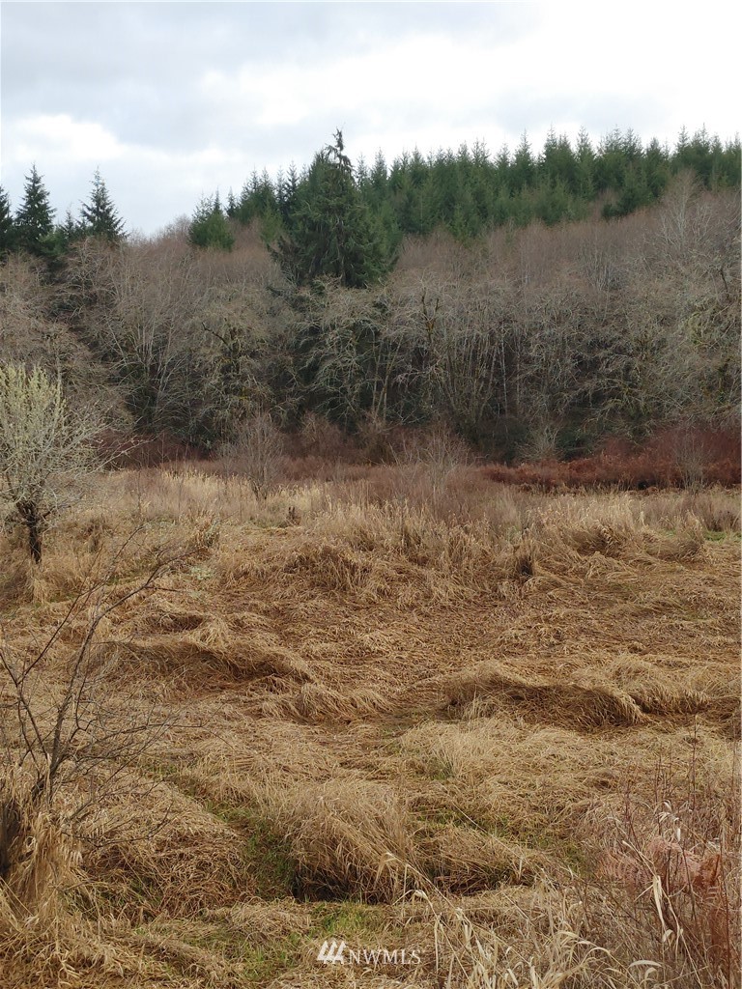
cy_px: 494
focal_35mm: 52
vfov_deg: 36.8
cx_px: 371
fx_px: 1486
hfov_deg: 28.0
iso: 100
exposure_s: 1/120
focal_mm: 4.81
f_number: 1.8
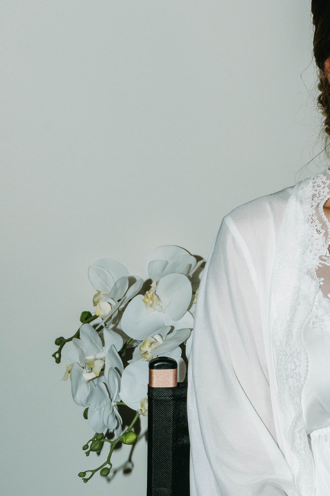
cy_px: 260
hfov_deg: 13.2
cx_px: 410
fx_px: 1389
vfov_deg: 20.2
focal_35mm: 101
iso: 800
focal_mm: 38
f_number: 16
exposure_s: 1/250
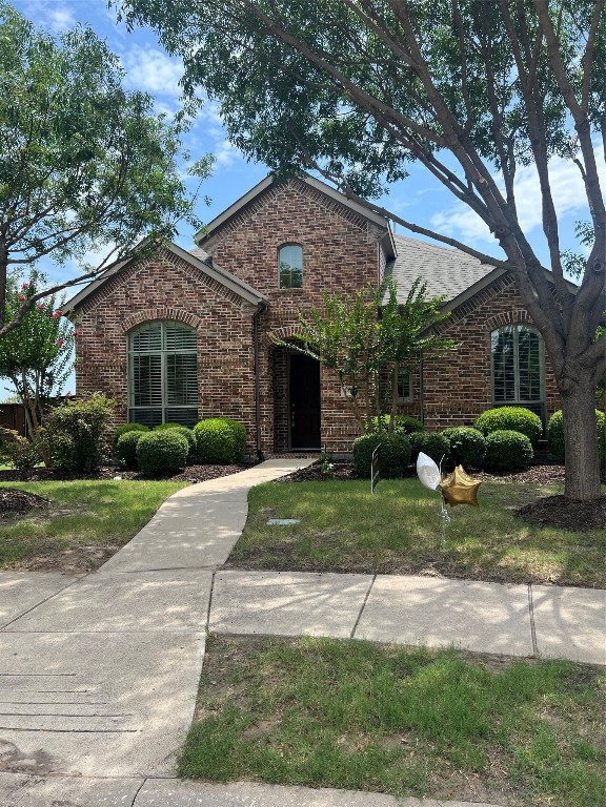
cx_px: 303
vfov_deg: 67.3
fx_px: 607
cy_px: 404
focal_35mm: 26
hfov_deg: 53.1
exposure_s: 1/2208
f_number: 1.5
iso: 50
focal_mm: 5.7
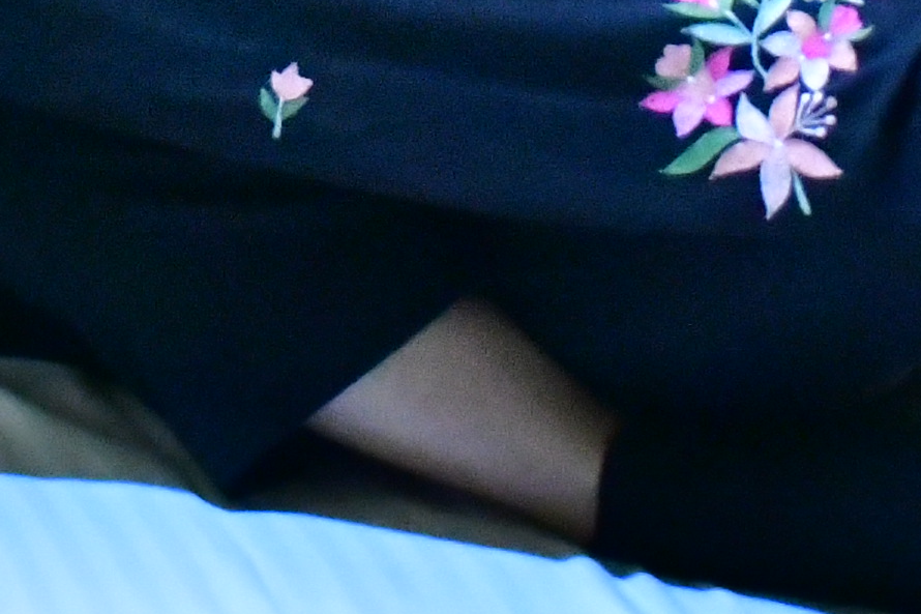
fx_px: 4681
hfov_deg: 11.2
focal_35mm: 183
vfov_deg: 7.2
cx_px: 240
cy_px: -692
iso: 10000
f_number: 5
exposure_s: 1/125
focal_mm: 26
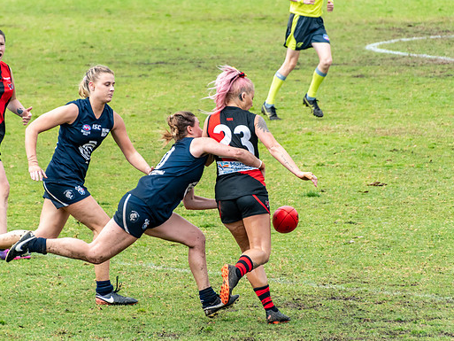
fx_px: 6717
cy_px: 163
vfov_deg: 2.9
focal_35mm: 512
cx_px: 192
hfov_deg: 3.9
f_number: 6.3
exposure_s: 1/1600
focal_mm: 300
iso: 800
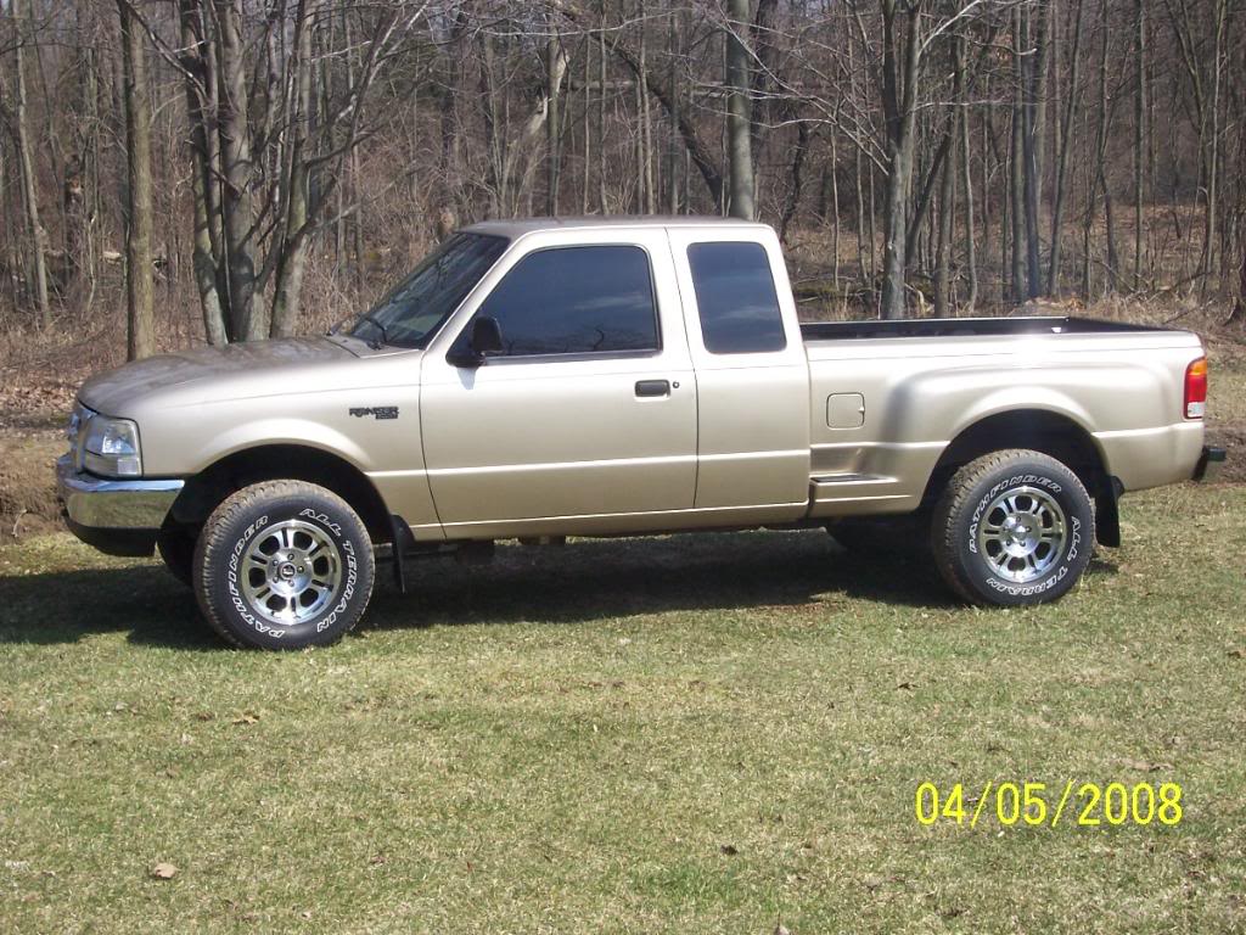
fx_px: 2376
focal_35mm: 66
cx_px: 623
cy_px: 468
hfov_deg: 29.4
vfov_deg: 22.3
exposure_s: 1/250
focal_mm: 10.8
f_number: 6.7
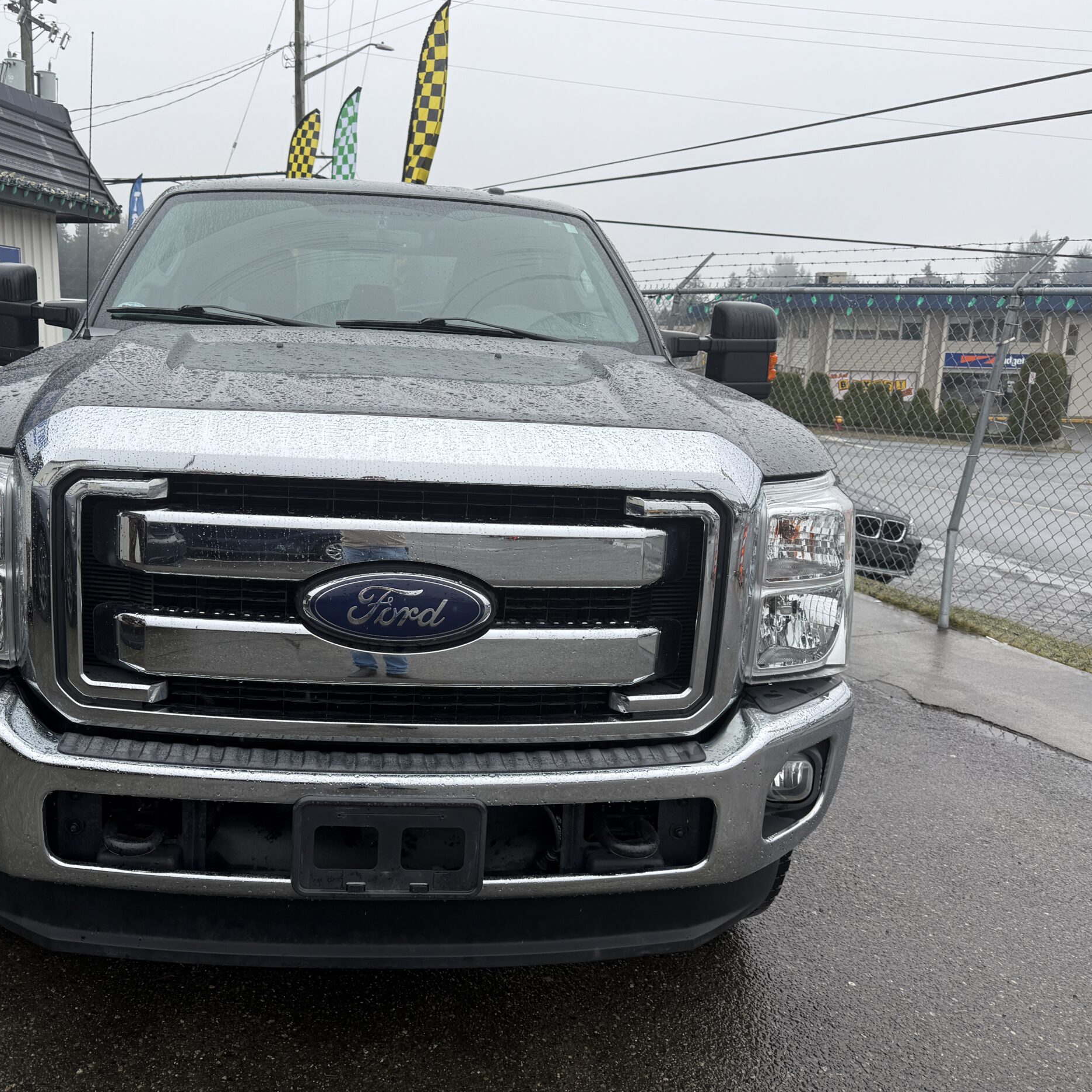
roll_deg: +0.3
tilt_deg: -11.0
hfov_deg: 55.0
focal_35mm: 29
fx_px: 1035
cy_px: 537
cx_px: 416
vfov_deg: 55.6
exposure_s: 1/1032
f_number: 1.78
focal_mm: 6.76
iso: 80
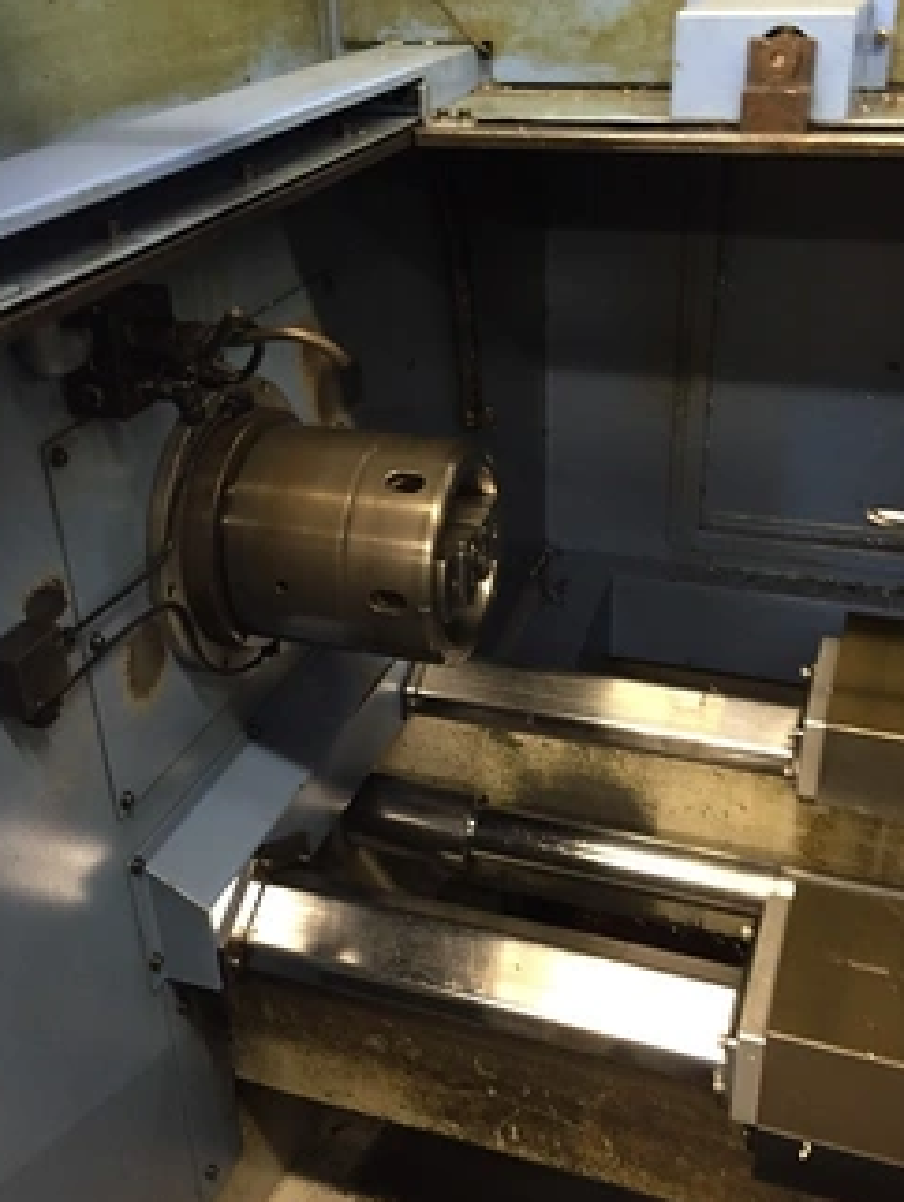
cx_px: 445
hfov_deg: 39.7
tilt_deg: -28.1
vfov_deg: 51.3
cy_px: 612
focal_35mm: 36
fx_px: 1252
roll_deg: +2.8
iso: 250
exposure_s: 1/17
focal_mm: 4.15
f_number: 2.2
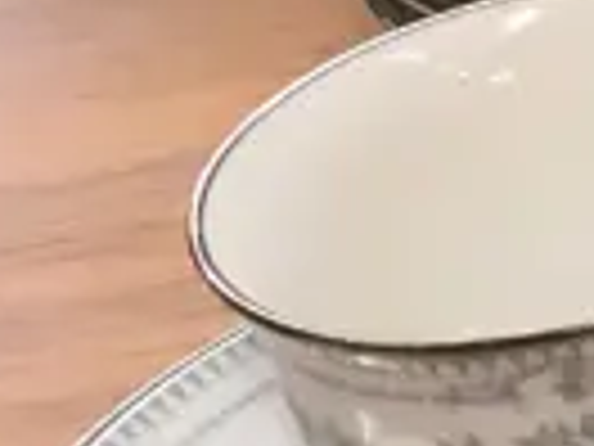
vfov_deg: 6.5
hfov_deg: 7.1
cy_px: -198
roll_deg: -0.6
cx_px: 2200
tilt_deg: -25.3
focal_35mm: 225
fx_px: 3861
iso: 50
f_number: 2.2
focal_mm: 4.15
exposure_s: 1/33
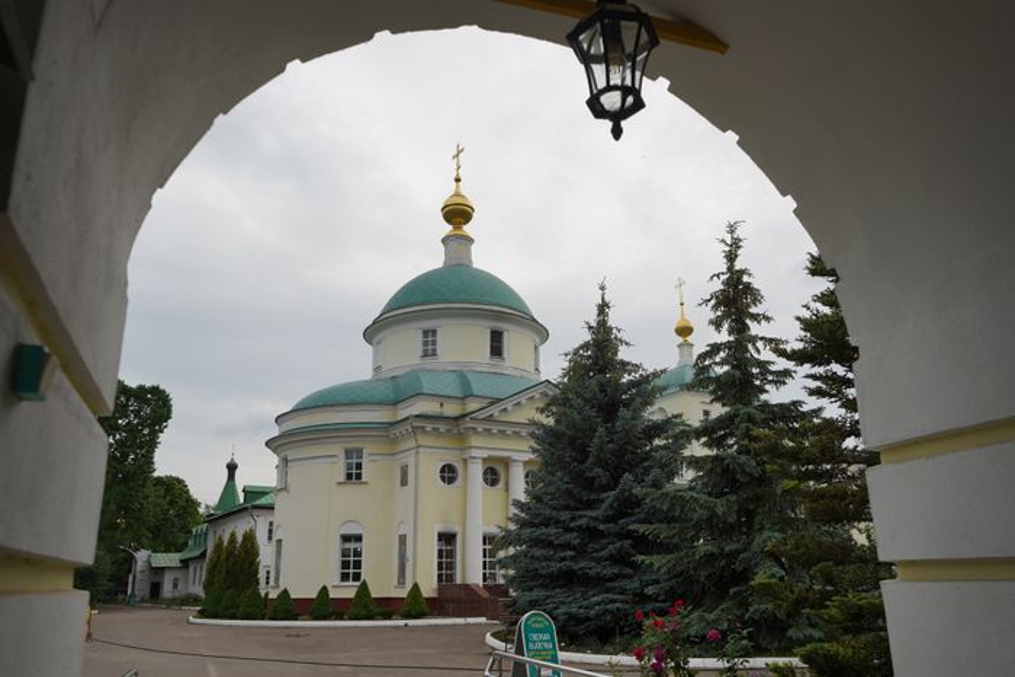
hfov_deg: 63.7
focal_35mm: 29
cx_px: 508
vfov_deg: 45.0
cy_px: 338
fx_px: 818
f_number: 6.3
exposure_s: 1/400
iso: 100
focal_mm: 29
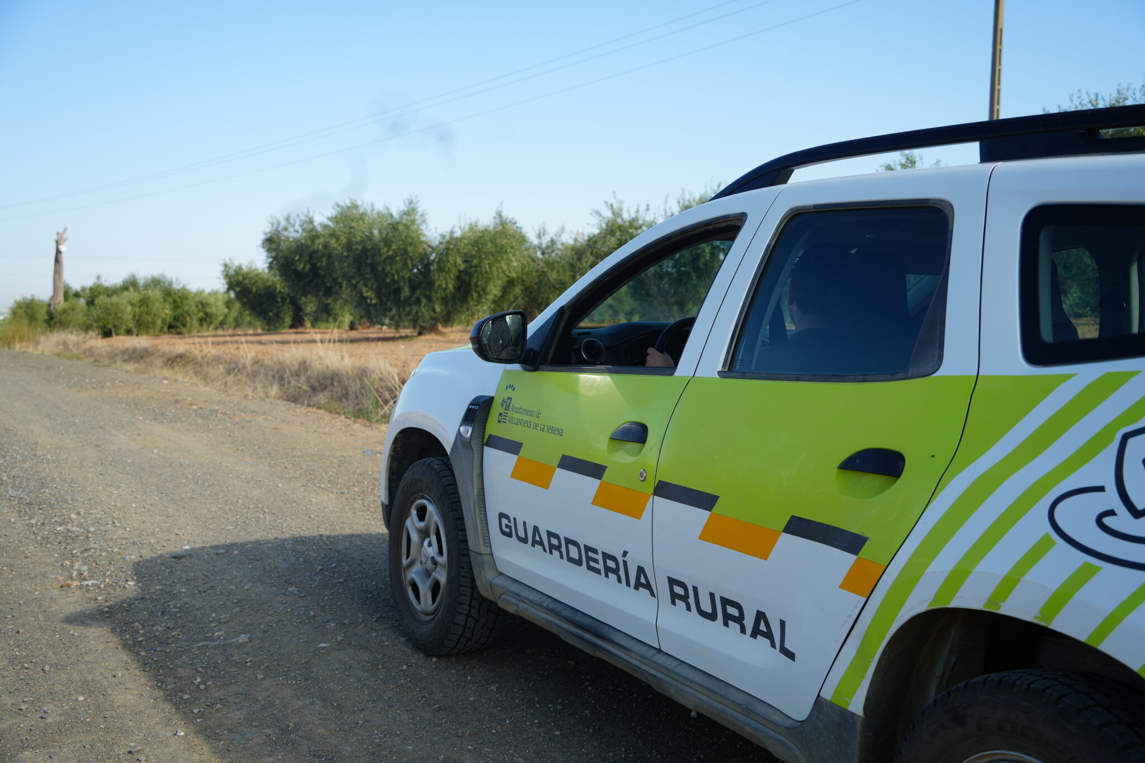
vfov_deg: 33.4
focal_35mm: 40
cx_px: 572
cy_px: 382
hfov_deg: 48.5
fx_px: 1272
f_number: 5
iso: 100
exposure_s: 1/400
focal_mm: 40
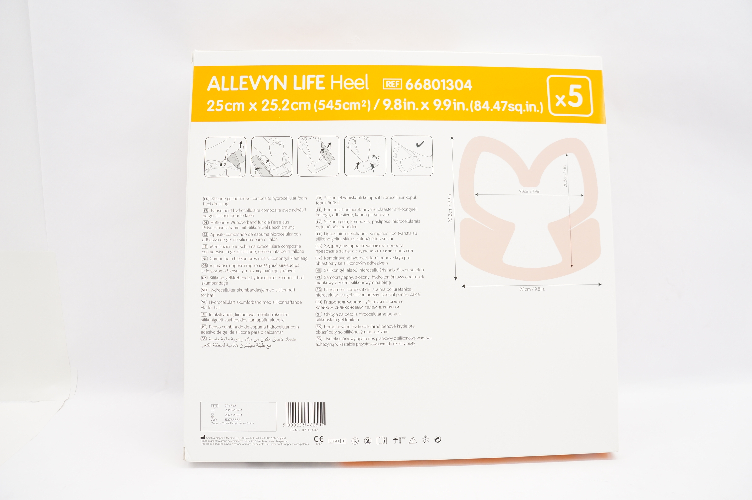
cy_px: 250
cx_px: 376
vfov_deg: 47.8
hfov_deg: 67.4
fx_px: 563
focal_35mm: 27
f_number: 5.6
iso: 400
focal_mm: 18
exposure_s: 1/50
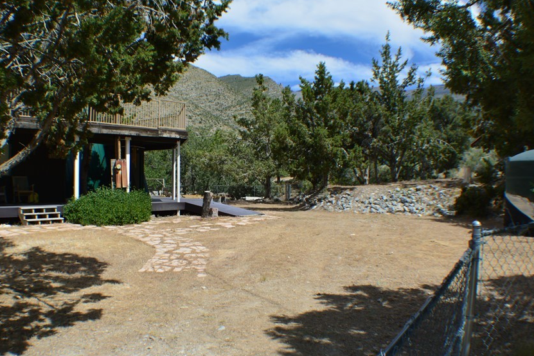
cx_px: 213
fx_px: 697
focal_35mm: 47
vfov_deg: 28.6
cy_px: 192
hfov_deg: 41.7
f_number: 11
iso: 110
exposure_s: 1/125
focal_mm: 24
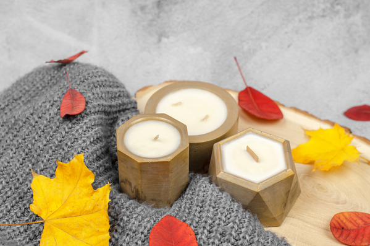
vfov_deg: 18.1
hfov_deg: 27.0
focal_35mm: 75
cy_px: 123
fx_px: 769
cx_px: 185
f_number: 4.5
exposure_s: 1/15
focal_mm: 50
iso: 100
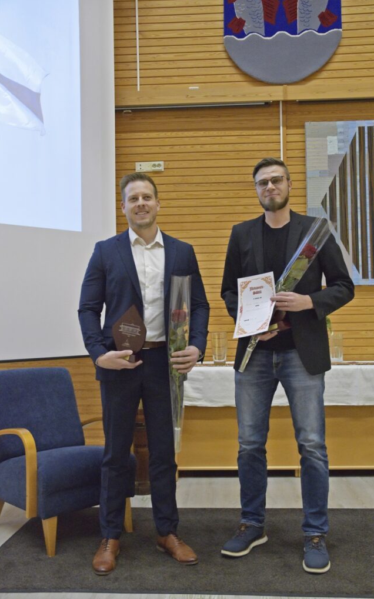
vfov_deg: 49.3
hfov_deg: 32.0
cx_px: 199
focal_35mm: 40
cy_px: 300
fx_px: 653
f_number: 5.6
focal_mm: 26
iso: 6400
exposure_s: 1/125
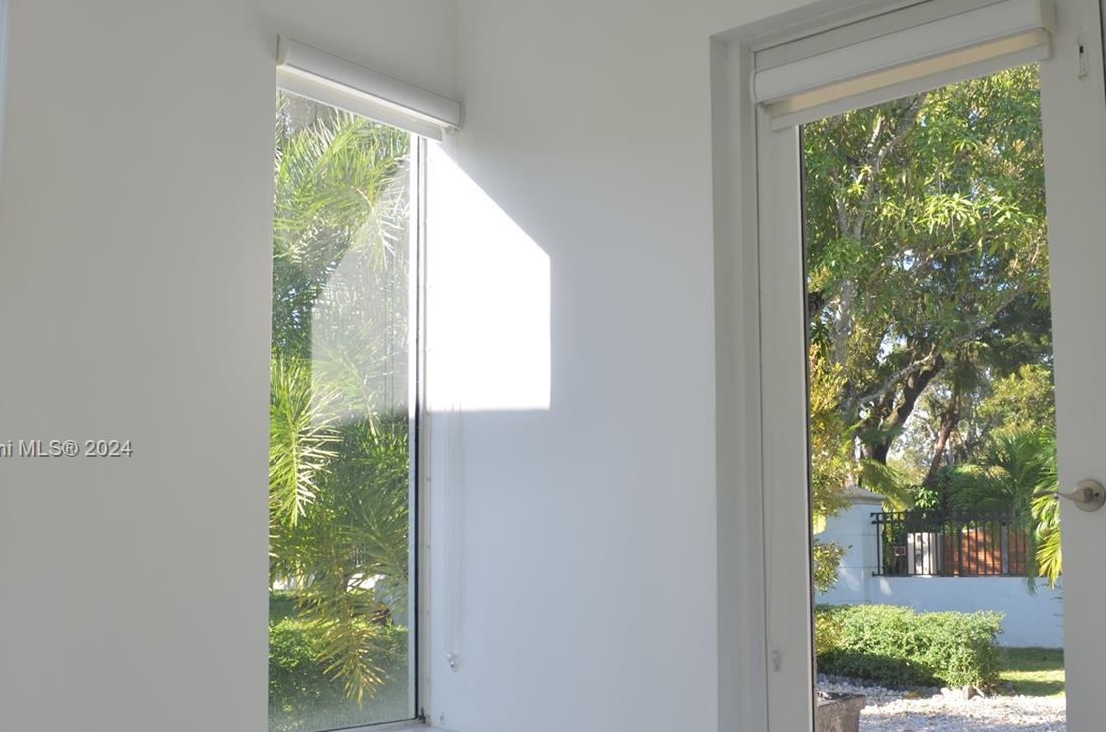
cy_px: 451
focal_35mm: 39
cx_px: 611
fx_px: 1195
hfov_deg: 49.6
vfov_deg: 33.9
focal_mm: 18
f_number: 6.3
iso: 160
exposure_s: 1/80
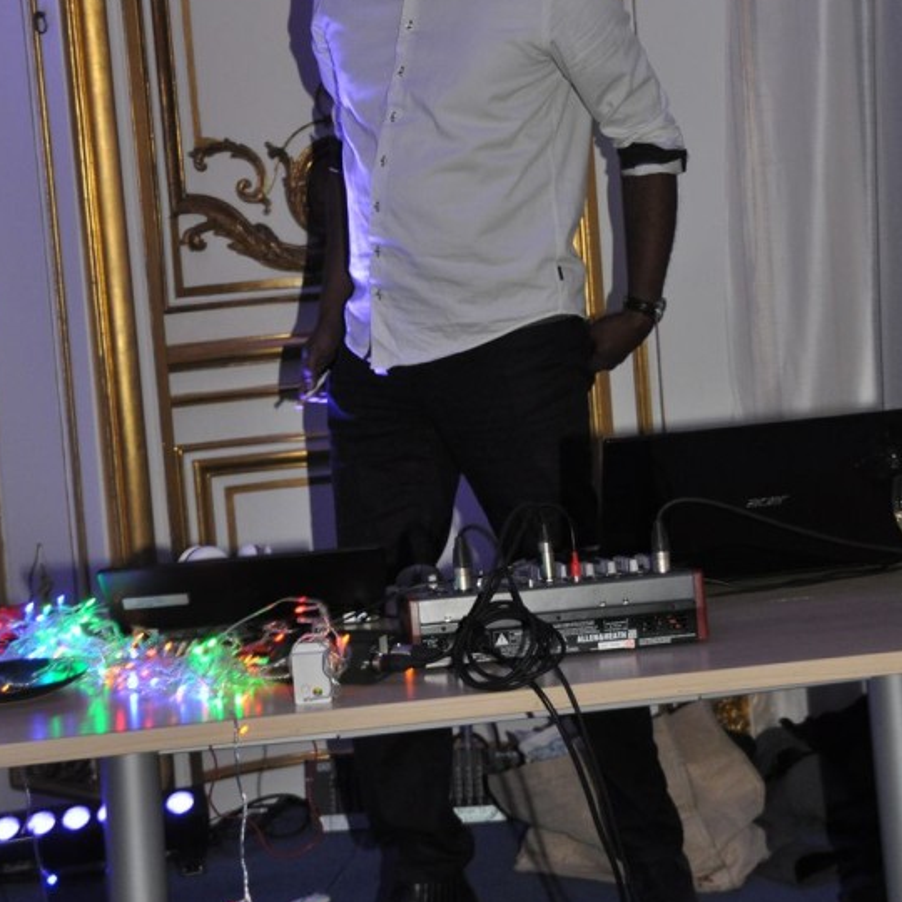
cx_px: 485
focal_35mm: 77
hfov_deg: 22.5
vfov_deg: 22.4
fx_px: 2270
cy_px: 282
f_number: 4.5
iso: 800
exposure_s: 1/60
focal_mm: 34
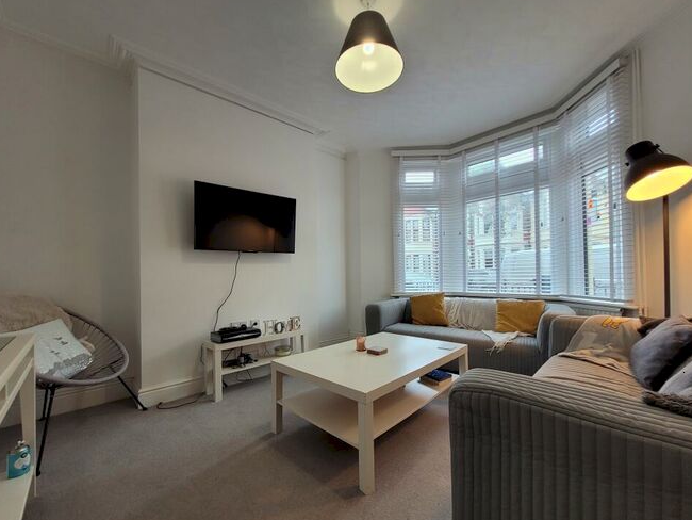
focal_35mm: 14
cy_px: 270
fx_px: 280
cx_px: 345
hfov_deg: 102.0
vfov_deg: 85.7
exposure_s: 1/50
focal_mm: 1.74
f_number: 2.2
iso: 64
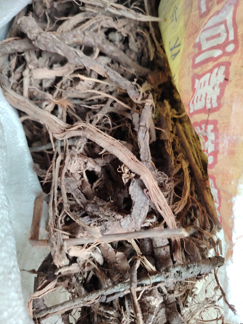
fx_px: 225
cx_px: 122
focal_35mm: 24
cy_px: 162
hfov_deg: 56.8
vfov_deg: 71.6
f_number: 1.75
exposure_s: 1/50
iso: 322
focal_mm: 5.25
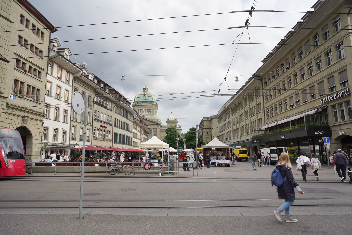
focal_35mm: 24
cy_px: 118
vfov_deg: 53.1
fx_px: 235
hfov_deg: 73.7
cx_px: 176
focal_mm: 24
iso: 100
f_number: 11
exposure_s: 1/100
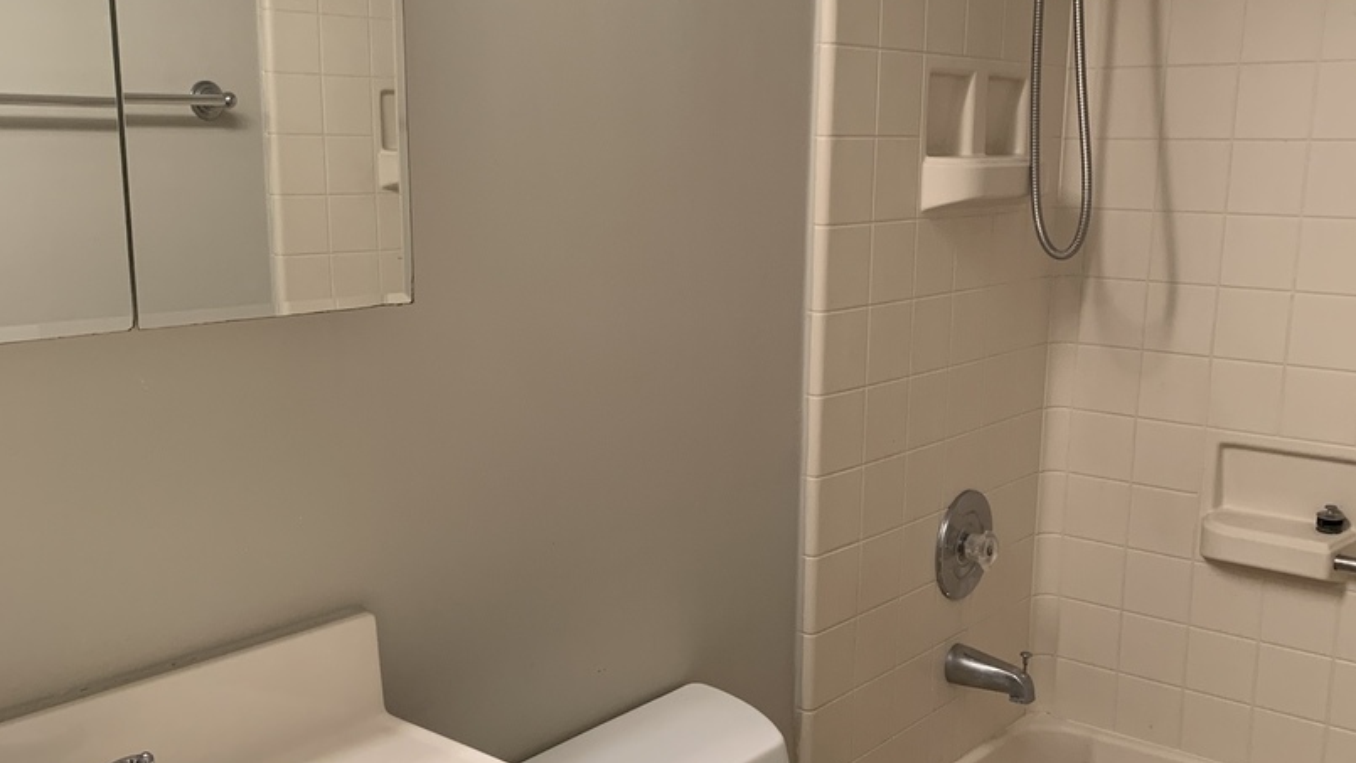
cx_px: 675
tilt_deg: -11.7
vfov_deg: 31.2
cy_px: 428
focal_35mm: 38
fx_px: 1366
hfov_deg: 52.8
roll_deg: -0.4
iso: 125
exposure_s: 1/60
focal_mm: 4.25
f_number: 1.8
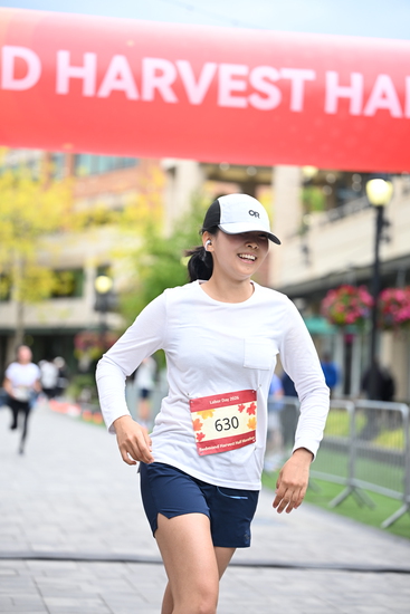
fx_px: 1536
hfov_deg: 15.2
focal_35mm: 90
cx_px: 205
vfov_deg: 22.6
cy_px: 307
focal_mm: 90
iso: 640
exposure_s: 1/1600
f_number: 2.8
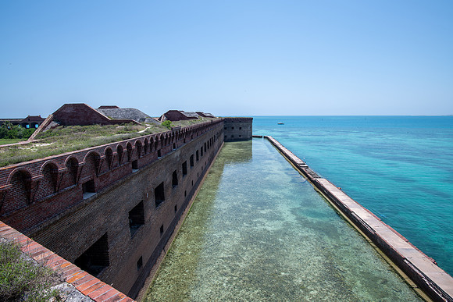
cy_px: 151
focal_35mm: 20
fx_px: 252
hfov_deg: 84.0
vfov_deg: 62.0
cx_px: 226
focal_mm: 20
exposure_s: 1/160
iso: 64
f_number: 8
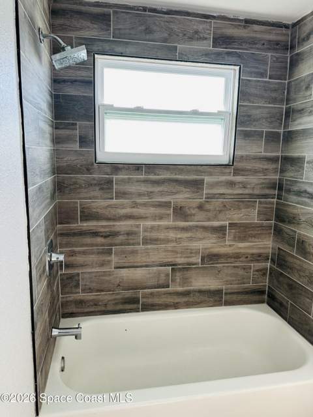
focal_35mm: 24
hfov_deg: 56.8
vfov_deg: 71.6
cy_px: 208
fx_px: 289
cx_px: 156
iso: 100
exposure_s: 1/121
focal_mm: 6.86
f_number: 1.78
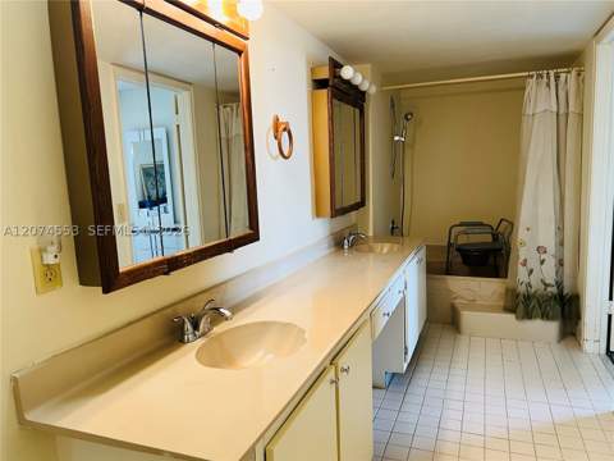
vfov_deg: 53.1
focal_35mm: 26
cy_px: 230
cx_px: 307
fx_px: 461
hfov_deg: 67.3
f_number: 1.5
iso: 80
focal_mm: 5.7
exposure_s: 1/60
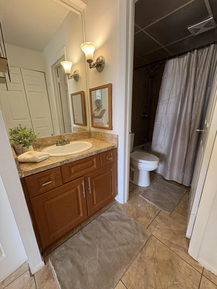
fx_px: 117
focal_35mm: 14
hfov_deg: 85.7
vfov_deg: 102.1
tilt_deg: -15.6
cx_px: 108
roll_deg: +1.5
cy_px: 144
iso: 200
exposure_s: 1/60
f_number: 2.2
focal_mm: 2.22
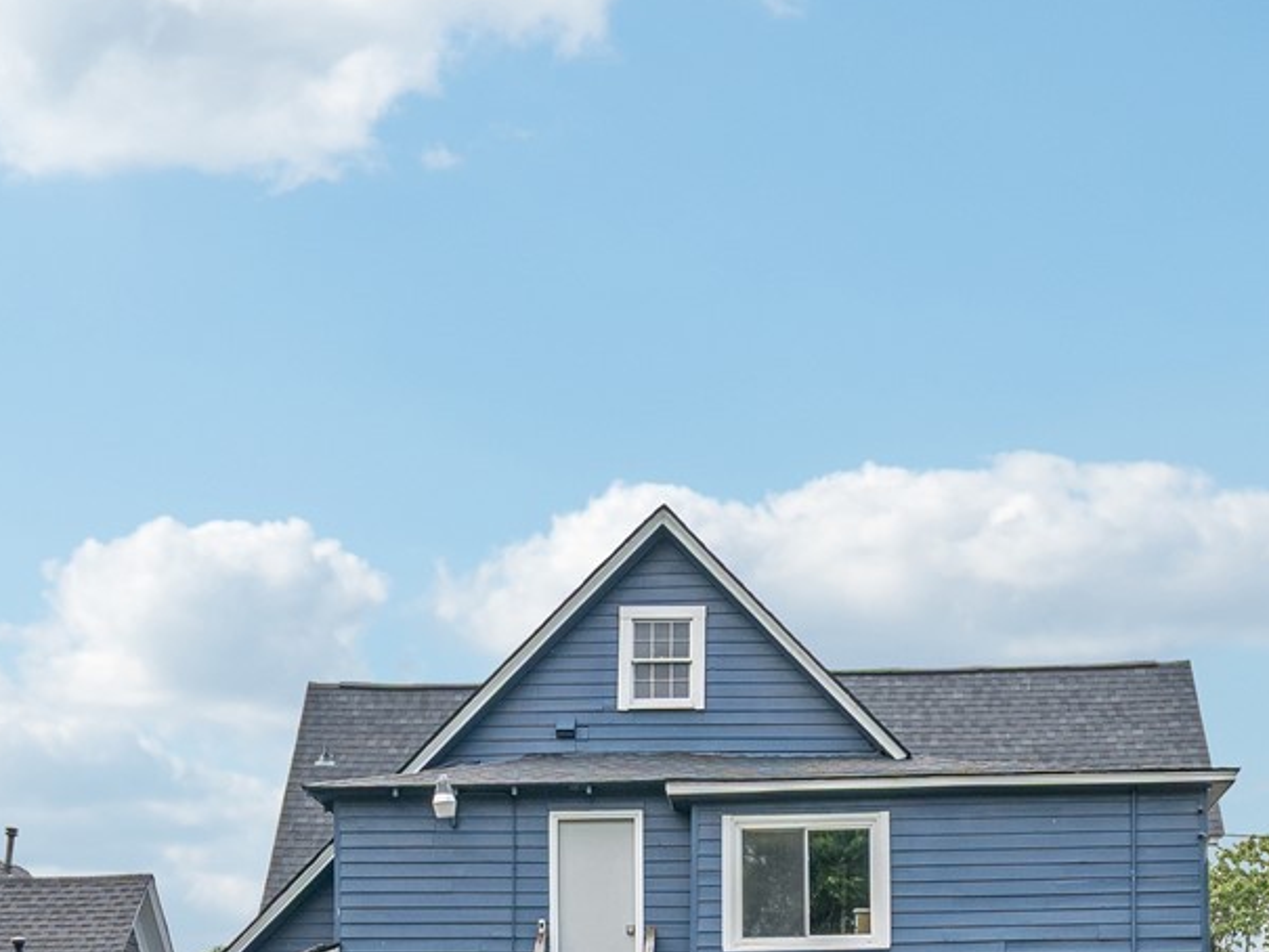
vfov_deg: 23.2
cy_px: 1274
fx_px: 2017
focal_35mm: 55
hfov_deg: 34.8
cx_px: 745
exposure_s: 1/400
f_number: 7.1
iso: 500
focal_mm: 17
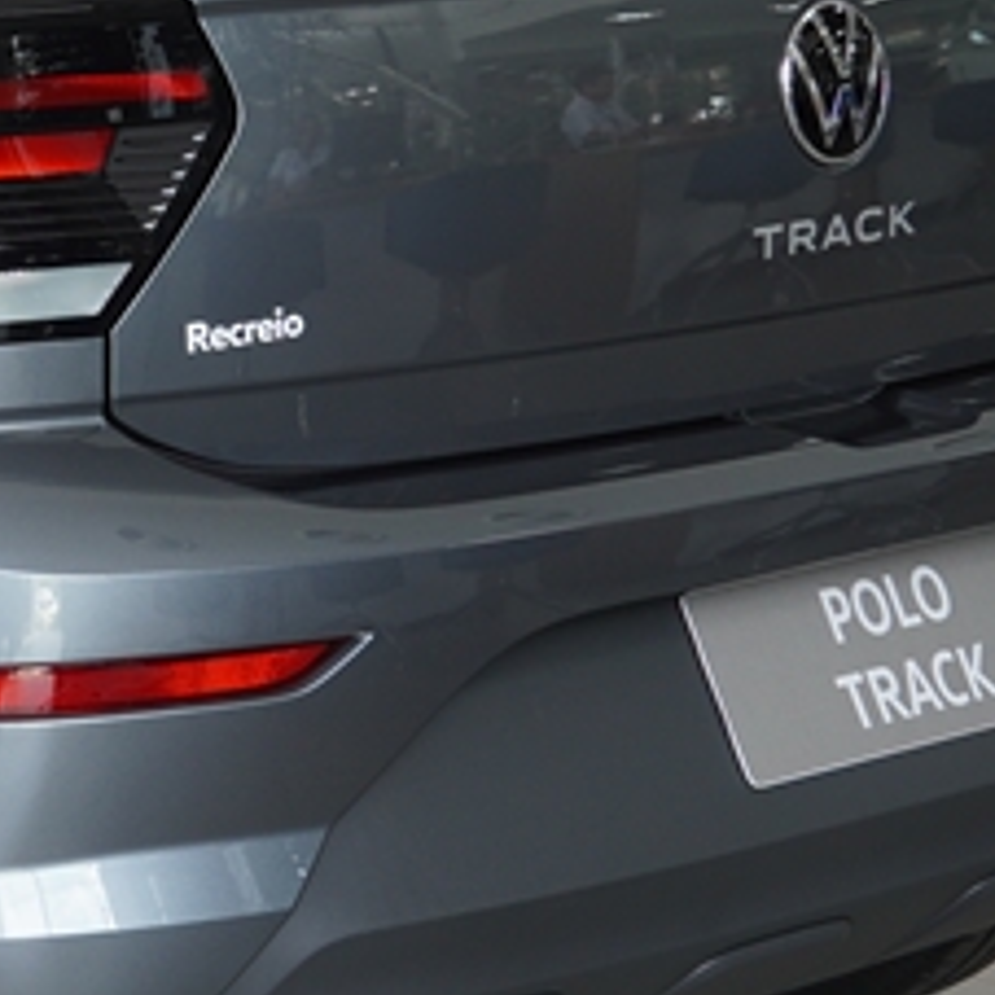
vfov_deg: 12.1
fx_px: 4680
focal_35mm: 144
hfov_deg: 11.5
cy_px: 274
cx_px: -605
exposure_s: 1/60
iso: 160
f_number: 4
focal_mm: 25
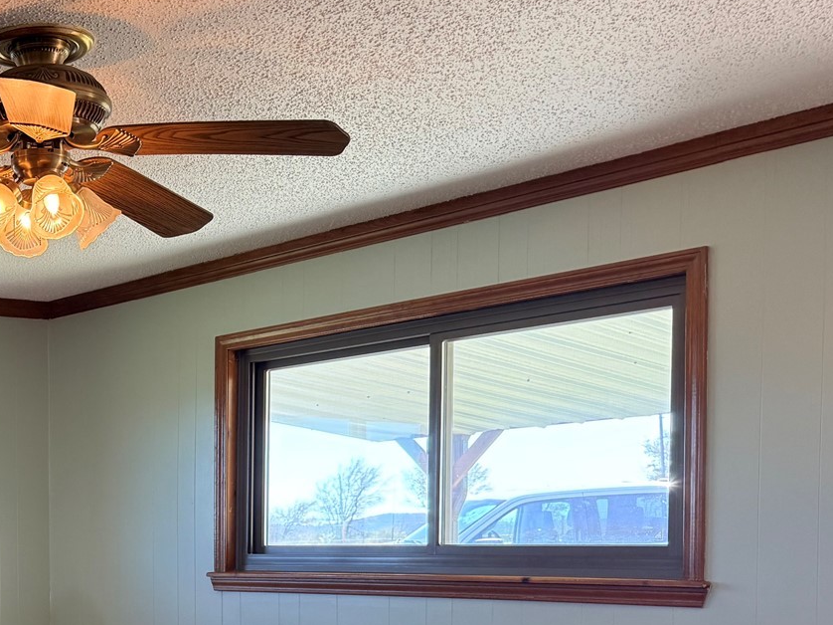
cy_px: 606
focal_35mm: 55
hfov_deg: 31.2
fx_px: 1323
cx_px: -79
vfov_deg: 25.4
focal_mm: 6.76
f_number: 1.78
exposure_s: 1/120
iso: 200
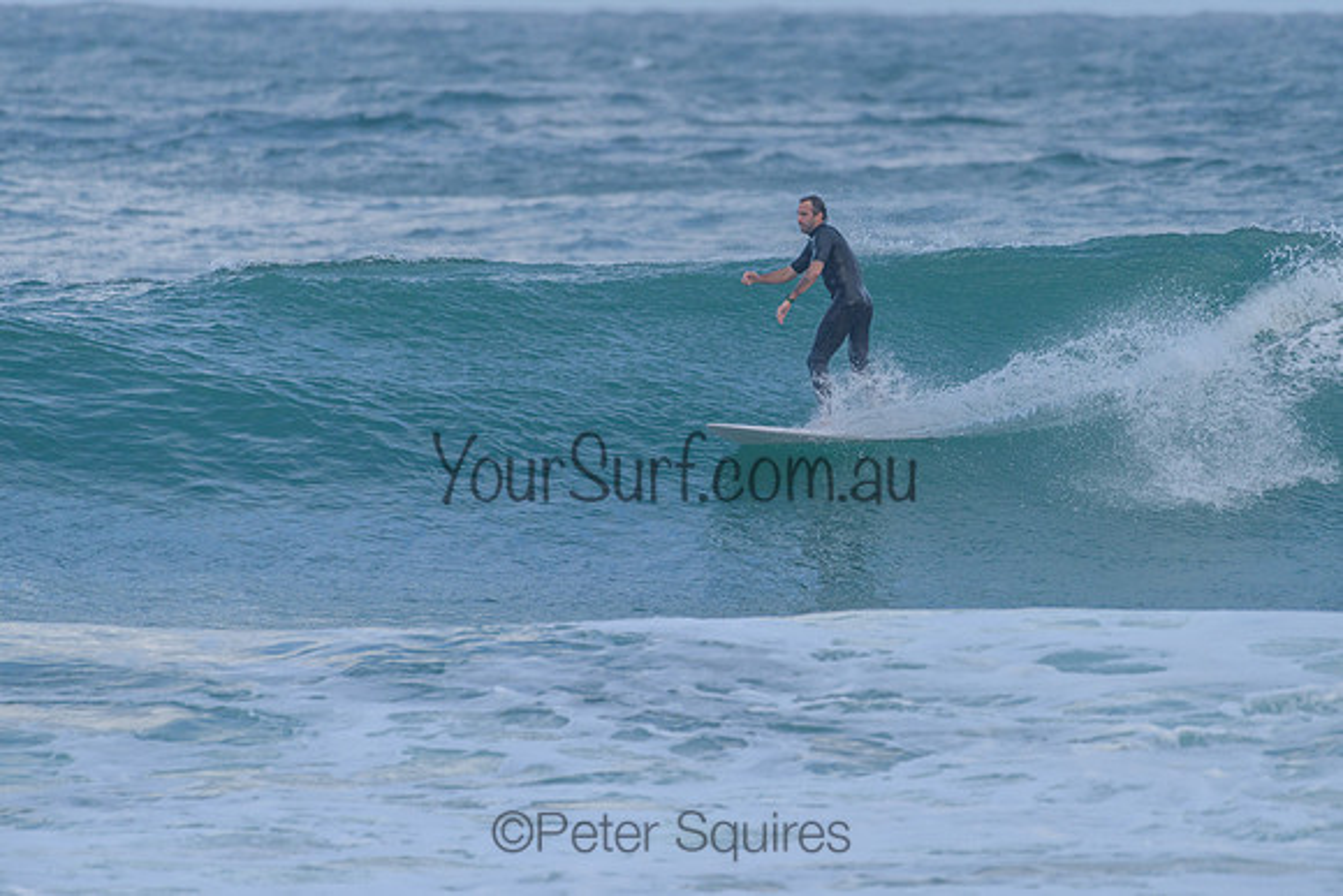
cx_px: 735
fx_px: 22856
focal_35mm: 613
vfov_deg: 2.2
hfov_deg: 3.4
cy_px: 354
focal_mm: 500
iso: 560
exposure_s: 1/2000
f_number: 5.6
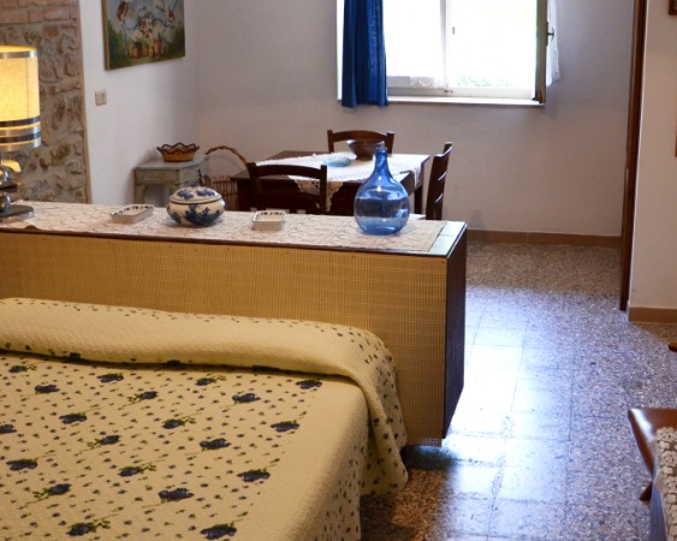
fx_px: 921
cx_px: 433
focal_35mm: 46
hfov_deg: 40.0
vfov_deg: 32.7
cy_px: 233
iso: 400
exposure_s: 1/60
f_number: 4
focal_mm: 18
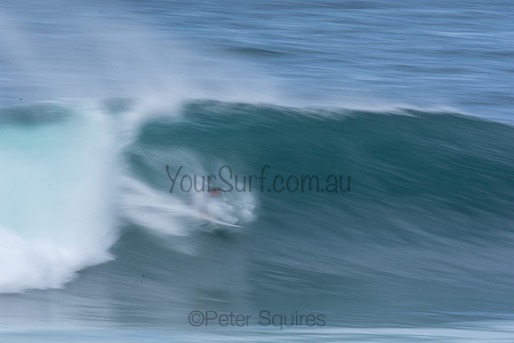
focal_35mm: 750
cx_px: 257
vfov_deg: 1.8
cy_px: 172
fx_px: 10710
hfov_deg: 2.7
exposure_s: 1/25
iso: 100
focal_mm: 500
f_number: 22
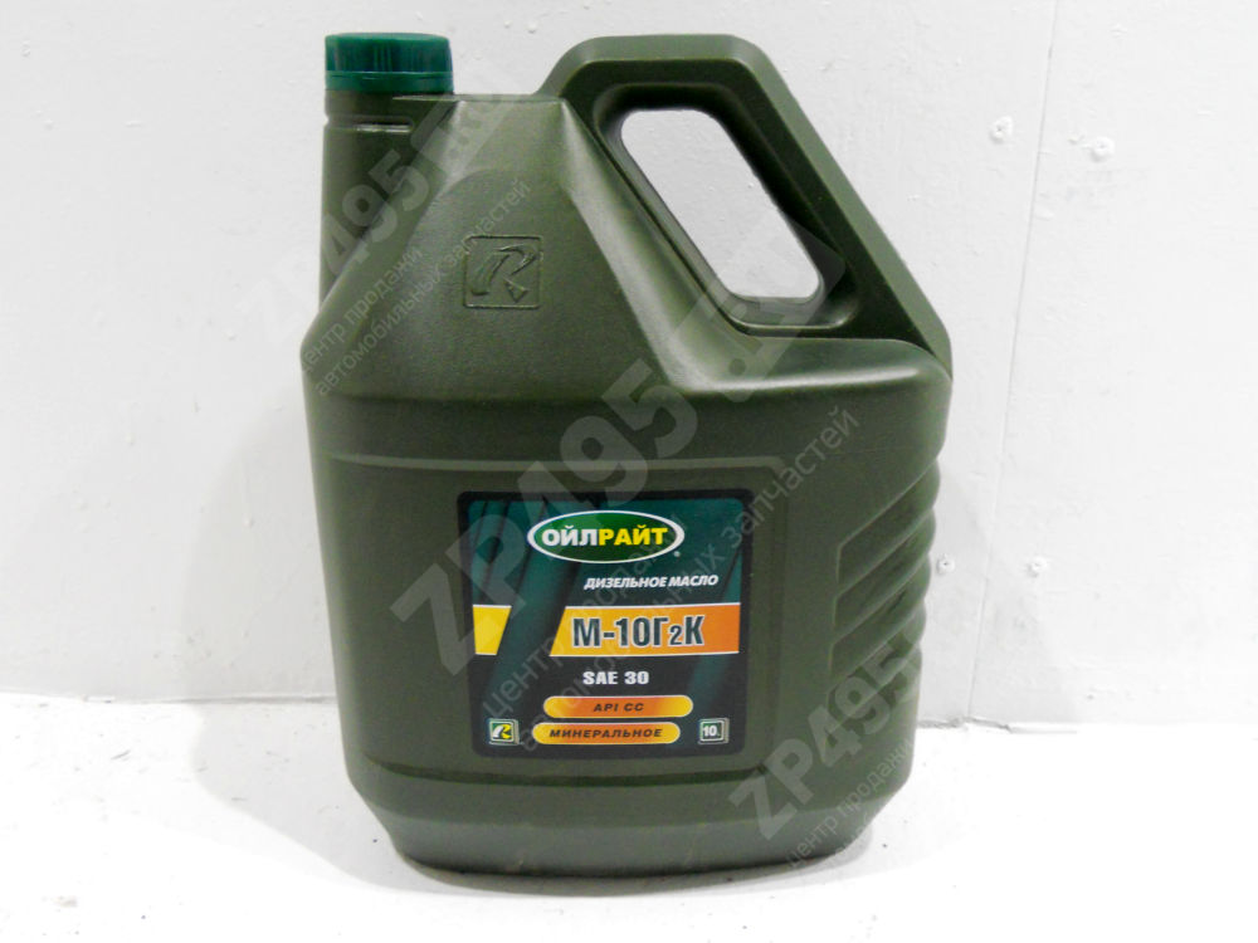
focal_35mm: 32
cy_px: 472
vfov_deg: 44.2
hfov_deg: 56.8
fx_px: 1163
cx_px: 629
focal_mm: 5.8
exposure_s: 1/30
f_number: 3.5
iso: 400
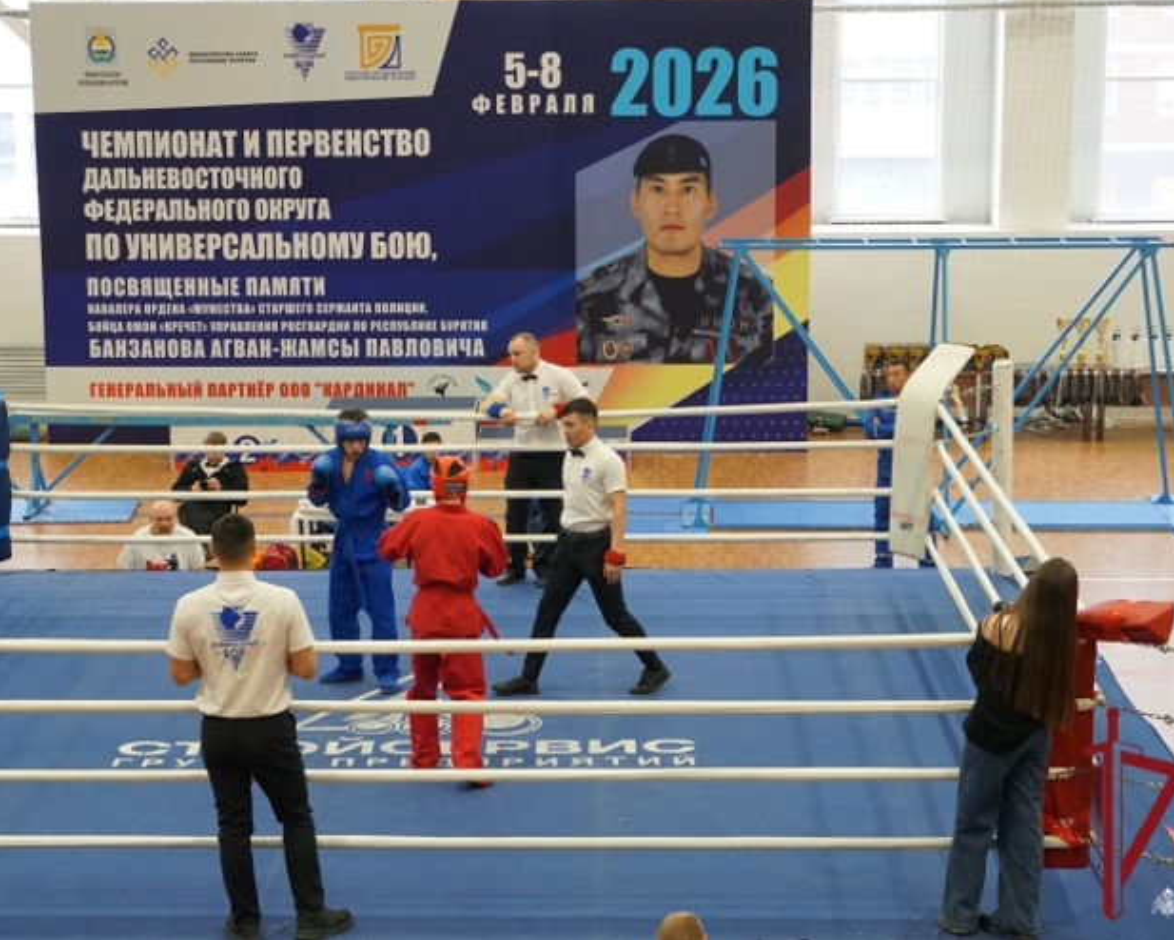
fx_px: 2557
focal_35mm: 74
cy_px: 466
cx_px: 495
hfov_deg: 25.8
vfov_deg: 20.8
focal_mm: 43
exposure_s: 1/160
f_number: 5
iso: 1600
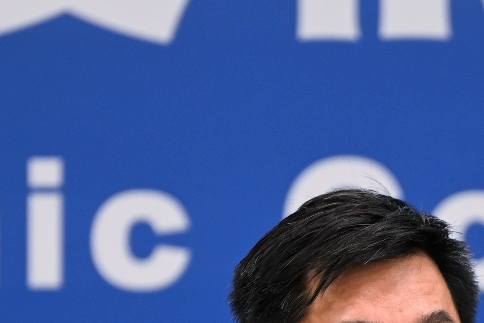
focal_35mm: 619
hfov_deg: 3.3
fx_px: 8323
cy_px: 467
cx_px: 413
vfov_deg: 2.2
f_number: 2.8
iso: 500
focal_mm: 200
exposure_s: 1/160
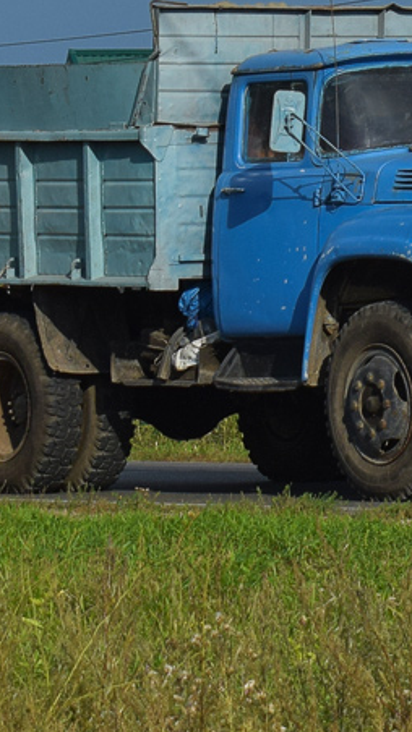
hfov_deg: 5.3
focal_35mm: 229
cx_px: 407
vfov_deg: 9.4
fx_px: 4458
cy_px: 104
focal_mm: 55
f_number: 7.1
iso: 200
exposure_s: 1/1250
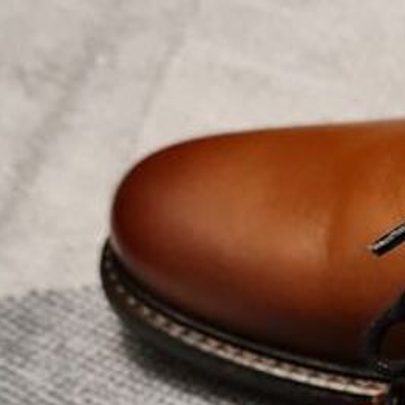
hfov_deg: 13.9
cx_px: 620
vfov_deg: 14.4
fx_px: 1549
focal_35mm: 117
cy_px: 499
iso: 640
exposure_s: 1/25
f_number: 1.8
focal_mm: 5.4
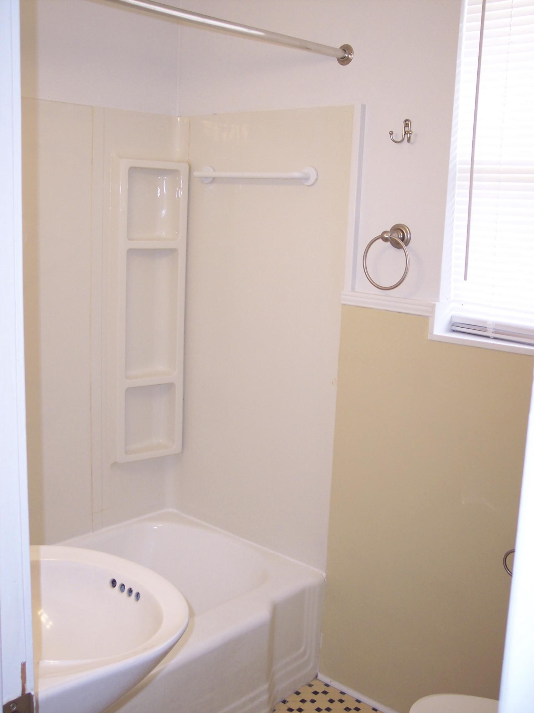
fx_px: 783
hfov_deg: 37.7
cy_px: 356
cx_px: 267
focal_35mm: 38
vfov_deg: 49.0
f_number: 2.8
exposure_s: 1/45
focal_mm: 8
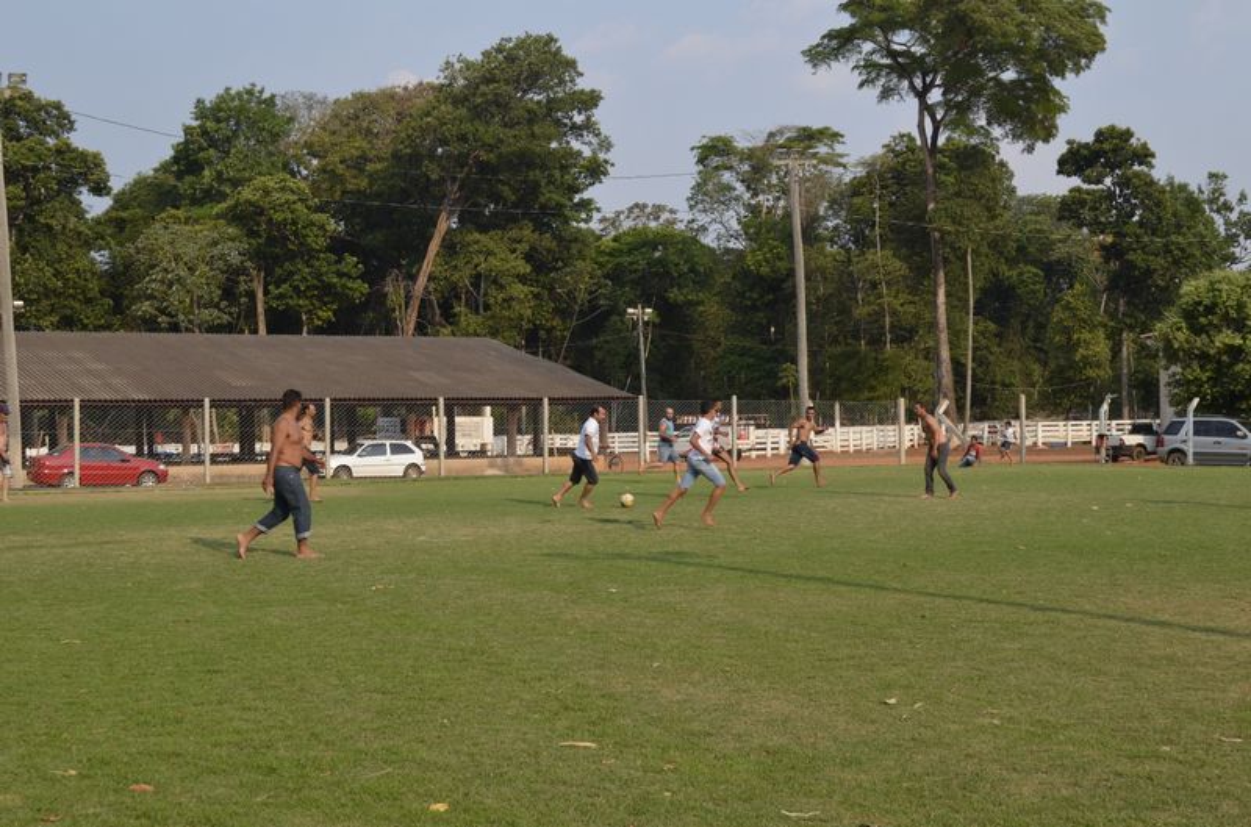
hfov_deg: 37.9
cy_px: 414
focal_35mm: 52
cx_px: 626
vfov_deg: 25.6
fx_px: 1820
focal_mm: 35
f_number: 8
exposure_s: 1/250
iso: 140
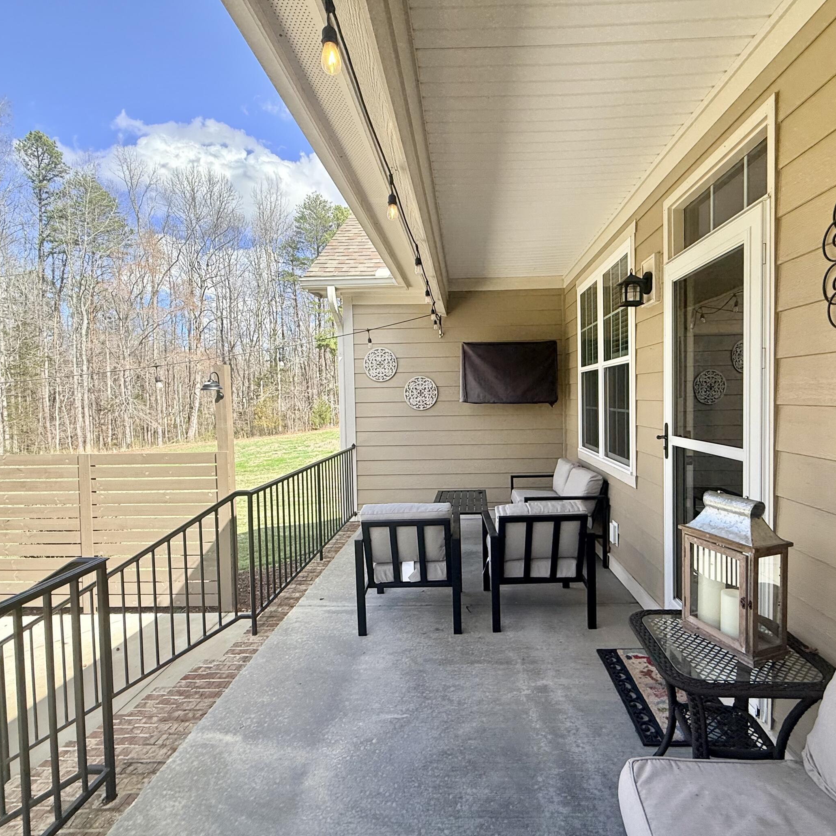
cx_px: 450
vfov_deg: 80.7
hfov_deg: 80.6
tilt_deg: -2.0
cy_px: 417
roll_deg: +0.8
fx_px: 492
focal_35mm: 18
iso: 50
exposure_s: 1/545
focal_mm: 2.22
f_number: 2.2
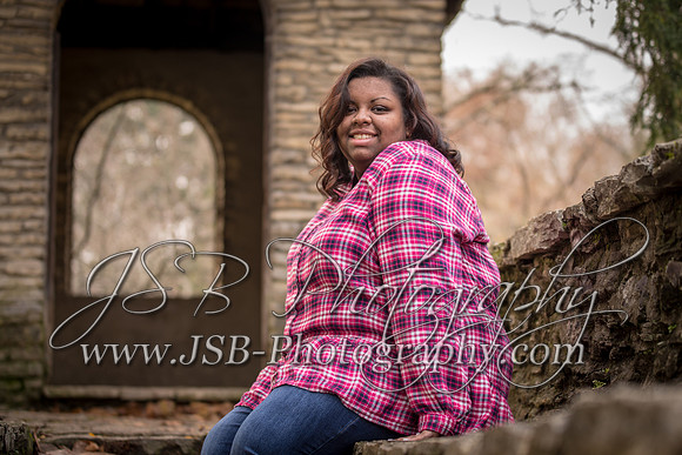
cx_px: 368
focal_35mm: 87
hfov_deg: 23.3
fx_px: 1656
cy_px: 241
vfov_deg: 15.6
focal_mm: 80
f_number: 2.8
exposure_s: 1/50
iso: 200
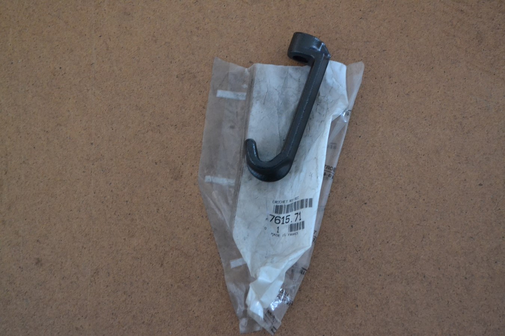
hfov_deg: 36.9
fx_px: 757
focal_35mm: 54
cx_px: 252
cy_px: 168
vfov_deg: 25.1
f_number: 5
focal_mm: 36
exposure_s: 1/15
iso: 3200
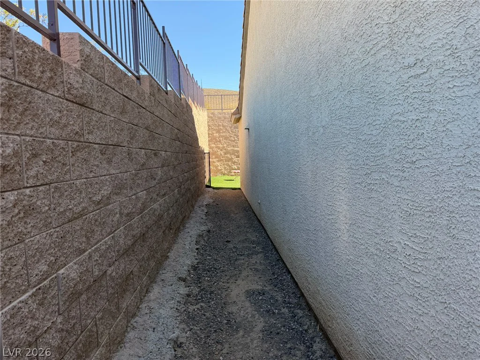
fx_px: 333
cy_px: 180
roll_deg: +1.9
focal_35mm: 24
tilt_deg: -3.6
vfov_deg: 56.8
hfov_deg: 71.6
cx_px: 240
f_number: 1.78
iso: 100
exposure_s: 1/931
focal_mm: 6.76
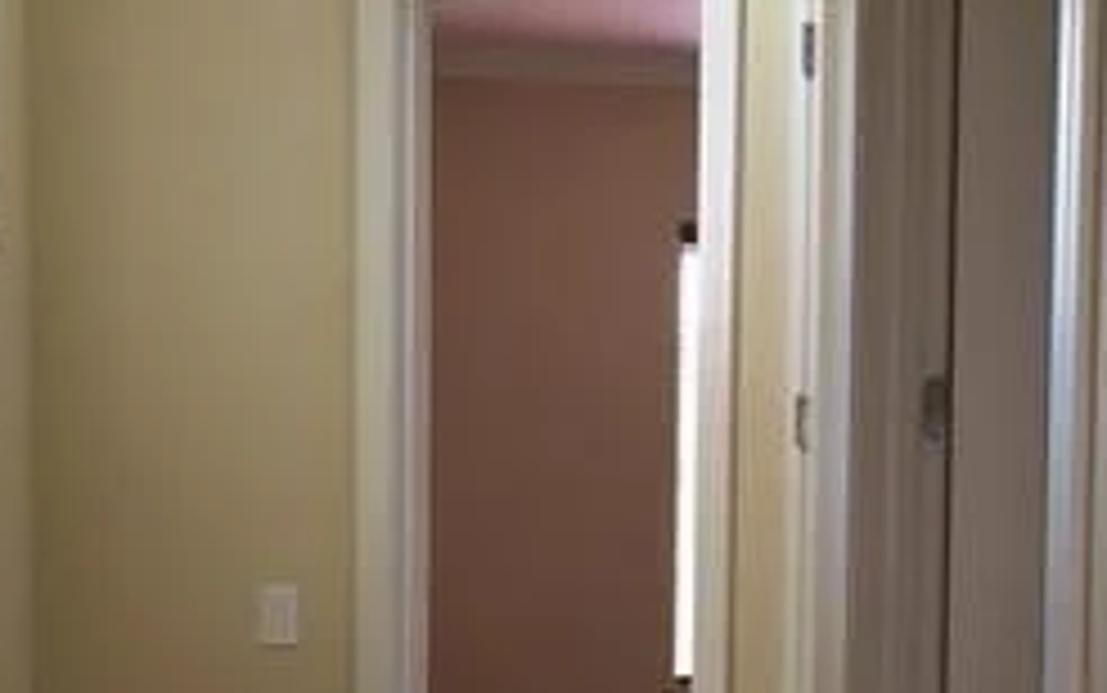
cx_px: 662
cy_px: 657
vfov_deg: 17.1
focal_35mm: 75
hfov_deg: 27.4
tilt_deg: -4.6
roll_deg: -0.1
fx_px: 2264
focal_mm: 4.15
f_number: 2.2
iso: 64
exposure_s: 1/30
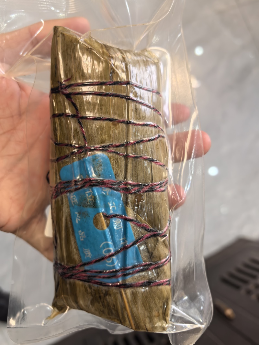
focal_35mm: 27
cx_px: 130
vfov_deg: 65.3
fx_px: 269
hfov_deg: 51.3
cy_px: 172
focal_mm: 6.35
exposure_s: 1/100
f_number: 2
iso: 160
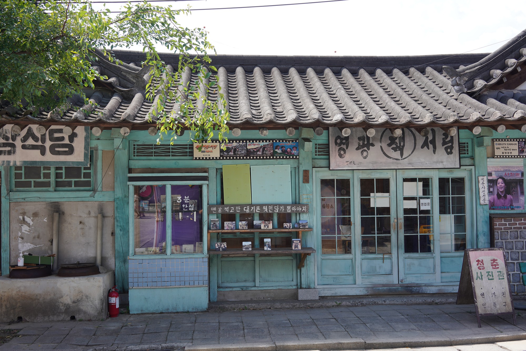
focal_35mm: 35
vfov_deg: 37.9
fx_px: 511
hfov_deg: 54.4
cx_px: 263
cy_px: 176
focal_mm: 35
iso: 100
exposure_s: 1/100
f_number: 8
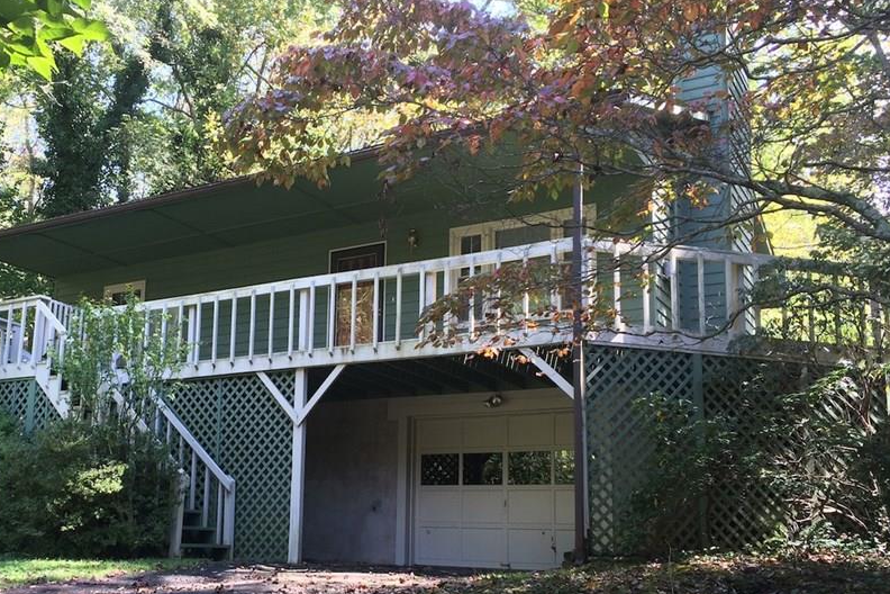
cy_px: 390
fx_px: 964
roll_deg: -1.8
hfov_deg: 49.0
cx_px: 325
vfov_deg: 33.9
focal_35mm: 39
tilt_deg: +10.0
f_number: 2.2
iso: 50
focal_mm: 4.15
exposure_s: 1/120
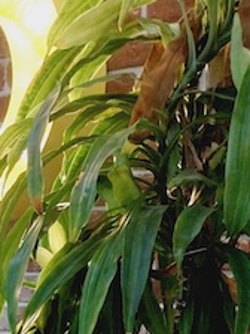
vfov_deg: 19.2
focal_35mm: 93
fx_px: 896
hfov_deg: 14.4
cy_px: 455
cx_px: -168
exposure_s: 1/50
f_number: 1.8
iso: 80
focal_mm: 4
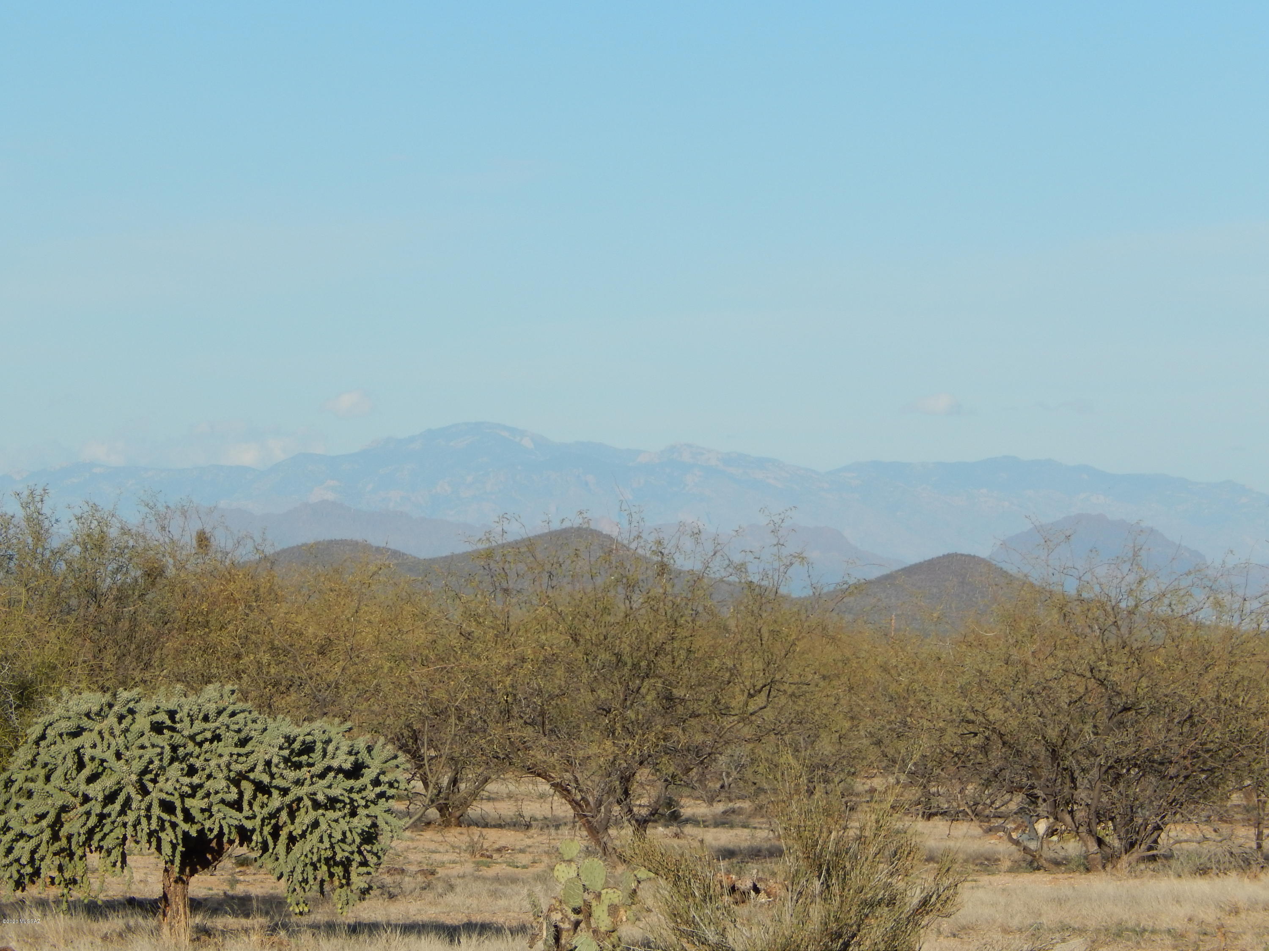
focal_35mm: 209
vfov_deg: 7.1
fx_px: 7662
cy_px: 476
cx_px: 634
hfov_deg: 9.5
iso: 125
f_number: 5.4
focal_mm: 37.1
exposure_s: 1/800
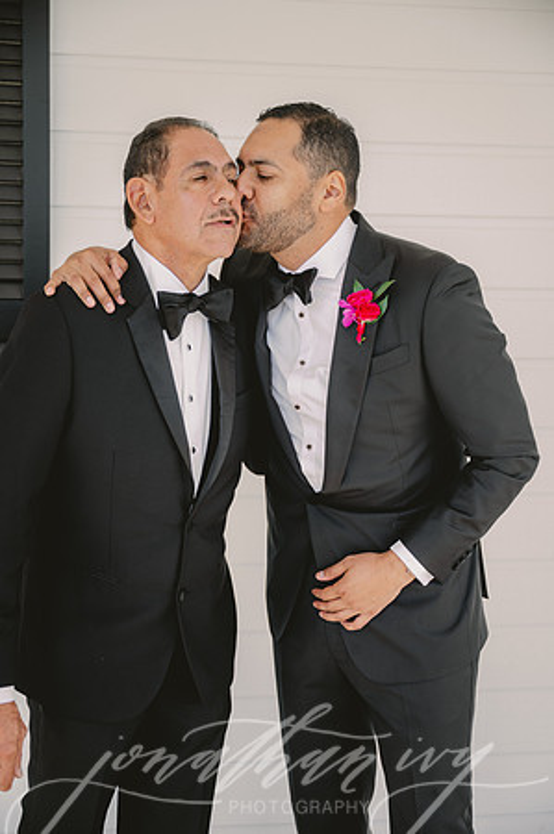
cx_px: 277
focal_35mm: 47
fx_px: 1087
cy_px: 417
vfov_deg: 42.0
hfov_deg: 28.6
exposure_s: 1/250
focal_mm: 47
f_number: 2.8
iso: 50
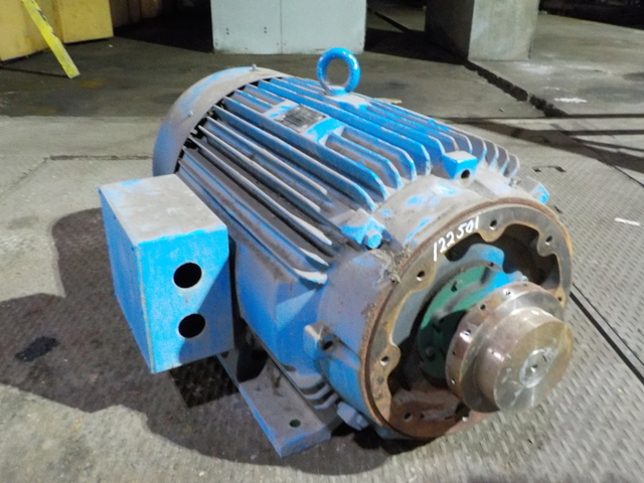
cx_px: 322
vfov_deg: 46.8
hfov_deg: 60.0
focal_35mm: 30
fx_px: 558
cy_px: 242
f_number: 3.3
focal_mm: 4.1
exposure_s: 1/4
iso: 800
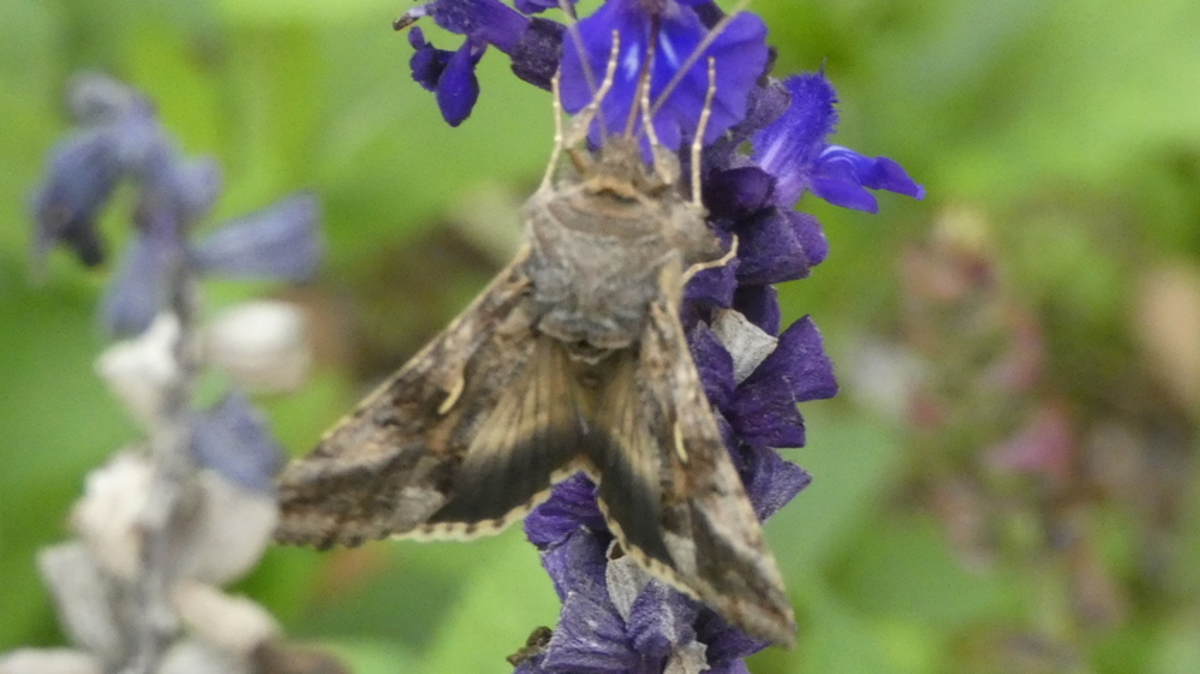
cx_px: 600
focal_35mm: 161
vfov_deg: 7.5
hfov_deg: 13.4
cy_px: 312
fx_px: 5121
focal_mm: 26.3
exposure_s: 1/80
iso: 800
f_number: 5.4
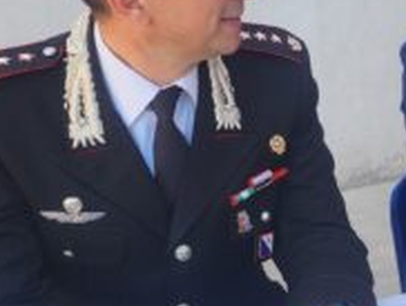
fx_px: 1186
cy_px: 150
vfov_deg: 14.7
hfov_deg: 17.3
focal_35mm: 101
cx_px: 631
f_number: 1.8
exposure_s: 1/400
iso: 50
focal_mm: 5
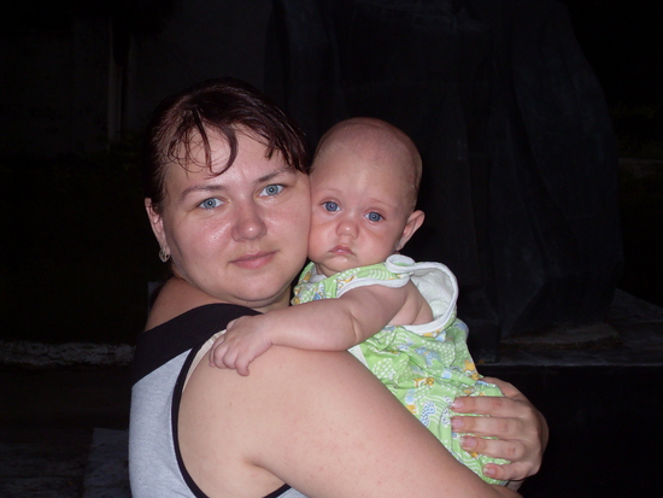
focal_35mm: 84
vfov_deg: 17.6
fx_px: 1610
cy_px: 249
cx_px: 332
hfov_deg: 23.3
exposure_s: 1/90
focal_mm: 13.5
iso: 160
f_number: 4.4
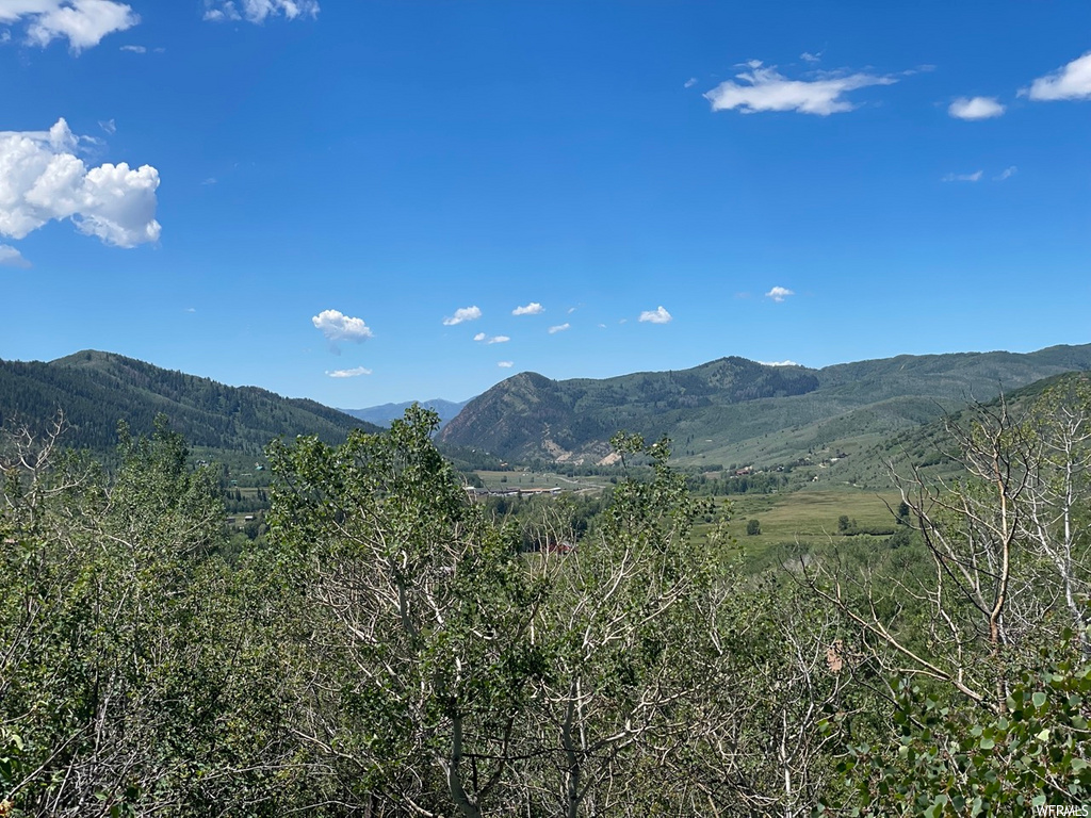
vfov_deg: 28.0
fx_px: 1639
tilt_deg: +1.1
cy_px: 409
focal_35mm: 52
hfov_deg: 36.8
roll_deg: +1.5
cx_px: 546
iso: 32
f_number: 2
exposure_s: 1/2660
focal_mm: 6
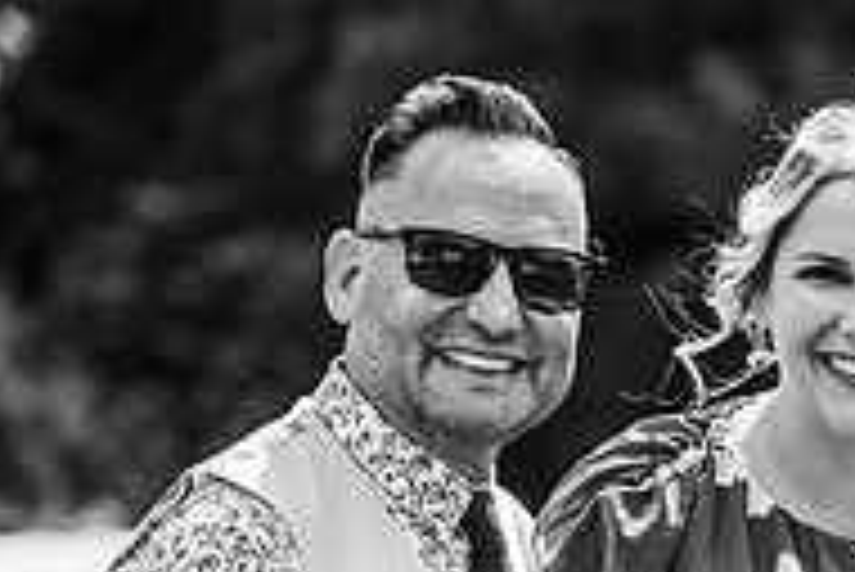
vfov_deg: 5.3
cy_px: 757
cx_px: 1184
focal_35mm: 259
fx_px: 6156
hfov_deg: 7.8
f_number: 2.5
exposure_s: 1/1250
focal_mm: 85
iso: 100
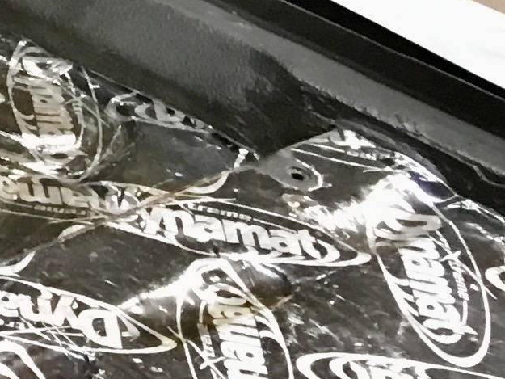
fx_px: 2729
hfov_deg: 8.8
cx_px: -975
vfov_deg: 7.8
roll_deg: -0.9
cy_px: -161
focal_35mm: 187
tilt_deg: -23.3
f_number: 2.2
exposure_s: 1/10
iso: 80
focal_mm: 4.15
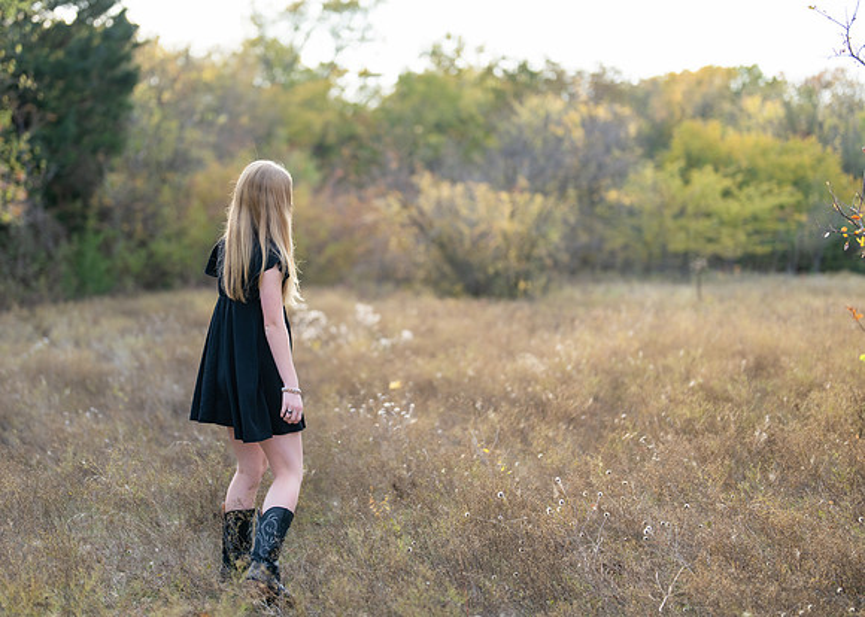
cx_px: 343
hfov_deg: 32.8
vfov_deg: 23.8
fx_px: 1463
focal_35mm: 60
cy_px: 266
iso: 100
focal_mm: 50
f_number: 1.2
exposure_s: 1/1600
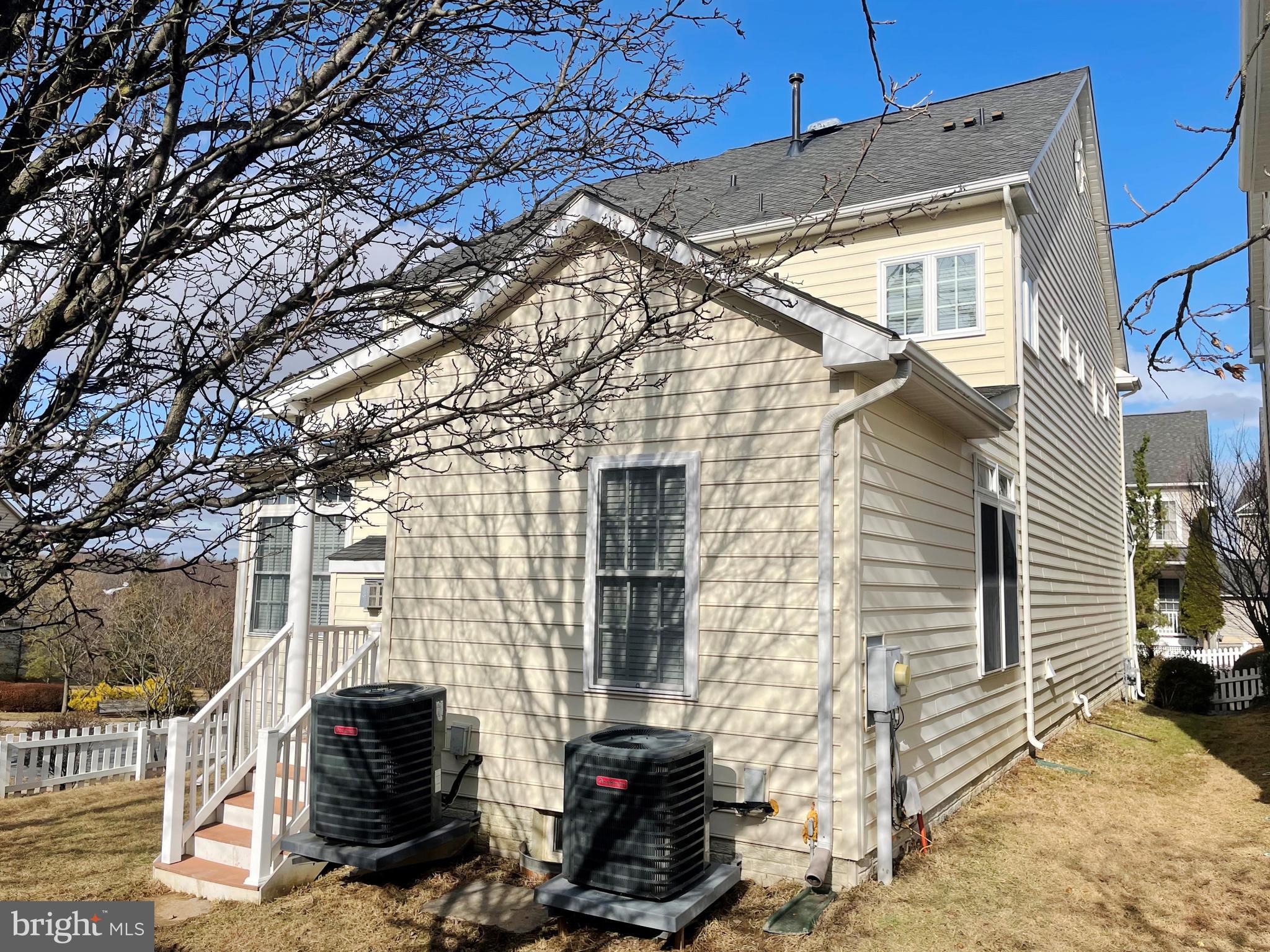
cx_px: 635
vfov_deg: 53.0
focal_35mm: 26
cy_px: 476
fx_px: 954
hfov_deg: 67.3
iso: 32
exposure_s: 1/5291
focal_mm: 4.2
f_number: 1.6
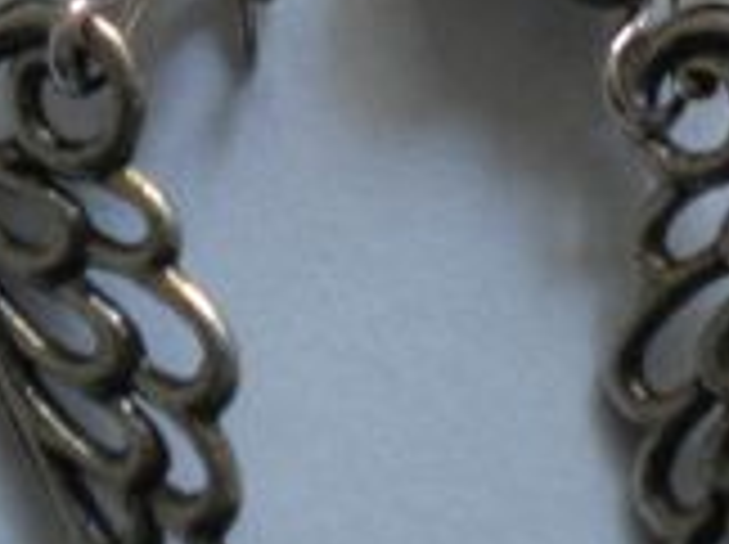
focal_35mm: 152
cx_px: 428
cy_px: -40
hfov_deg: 13.0
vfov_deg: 9.6
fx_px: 3196
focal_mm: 7.4
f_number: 3.5
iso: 320
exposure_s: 1/55.4
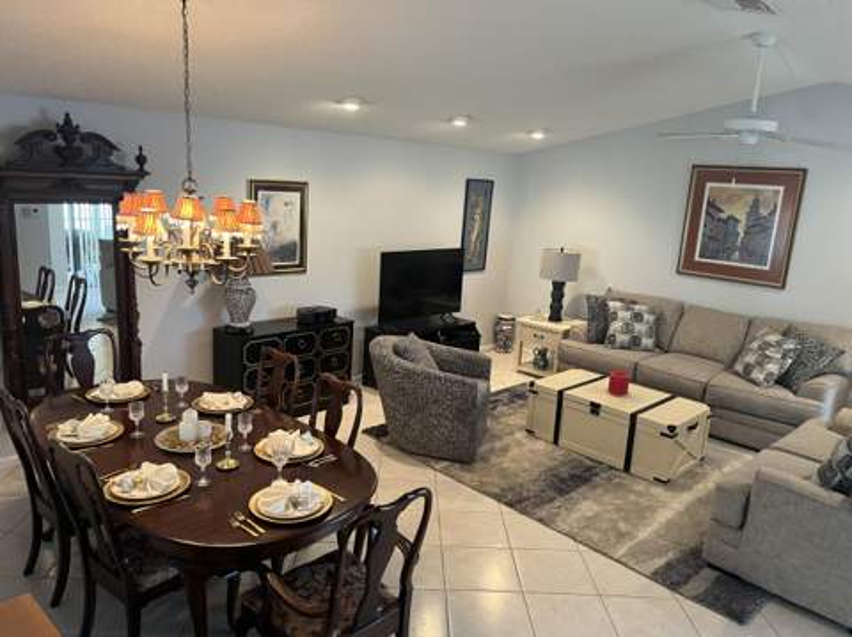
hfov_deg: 67.4
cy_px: 318
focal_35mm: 26
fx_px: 639
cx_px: 426
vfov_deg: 53.0
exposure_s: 1/60
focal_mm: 5.1
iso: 200
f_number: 1.6
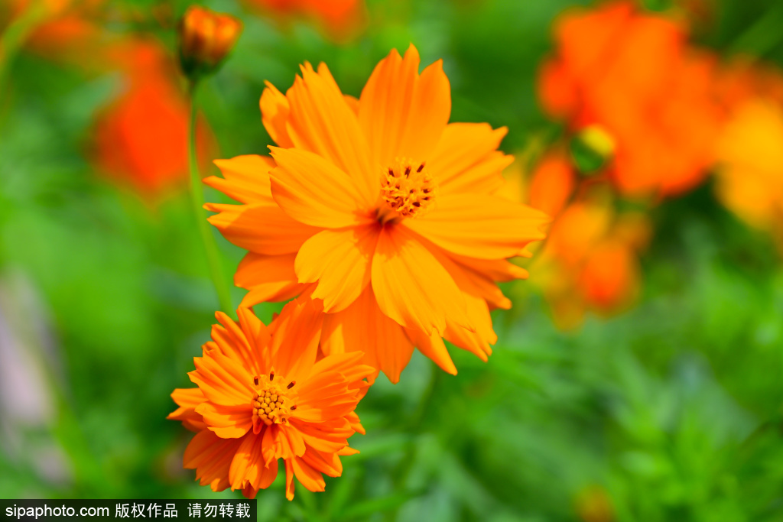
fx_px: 3371
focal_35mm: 155
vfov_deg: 8.9
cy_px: 261
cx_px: 392
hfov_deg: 13.2
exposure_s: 1/640
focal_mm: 155
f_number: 6.3
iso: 125
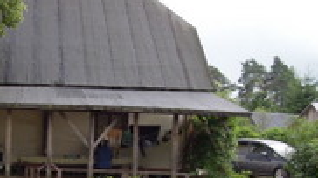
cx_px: 26
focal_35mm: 69
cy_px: 126
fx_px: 581
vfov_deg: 17.4
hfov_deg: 29.2
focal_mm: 4.3
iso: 160
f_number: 2.8
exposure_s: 1/400
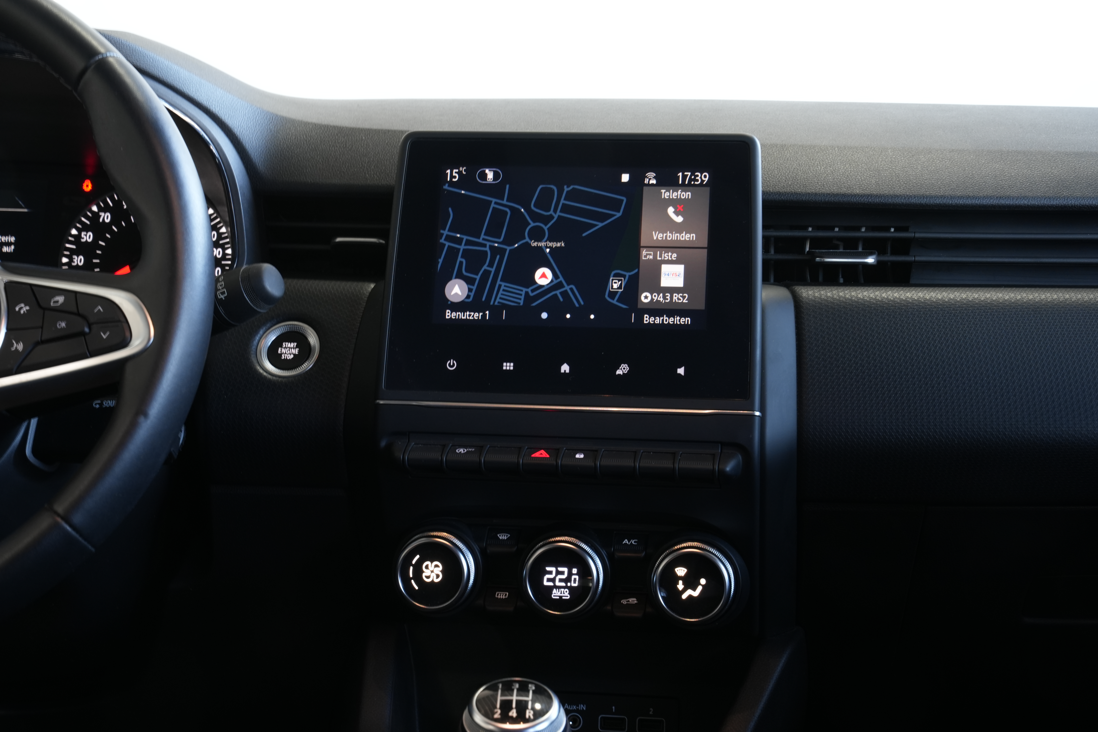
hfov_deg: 32.4
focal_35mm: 62
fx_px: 1891
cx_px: 549
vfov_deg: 21.9
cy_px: 366
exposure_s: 1/4
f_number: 13
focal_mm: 62
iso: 800
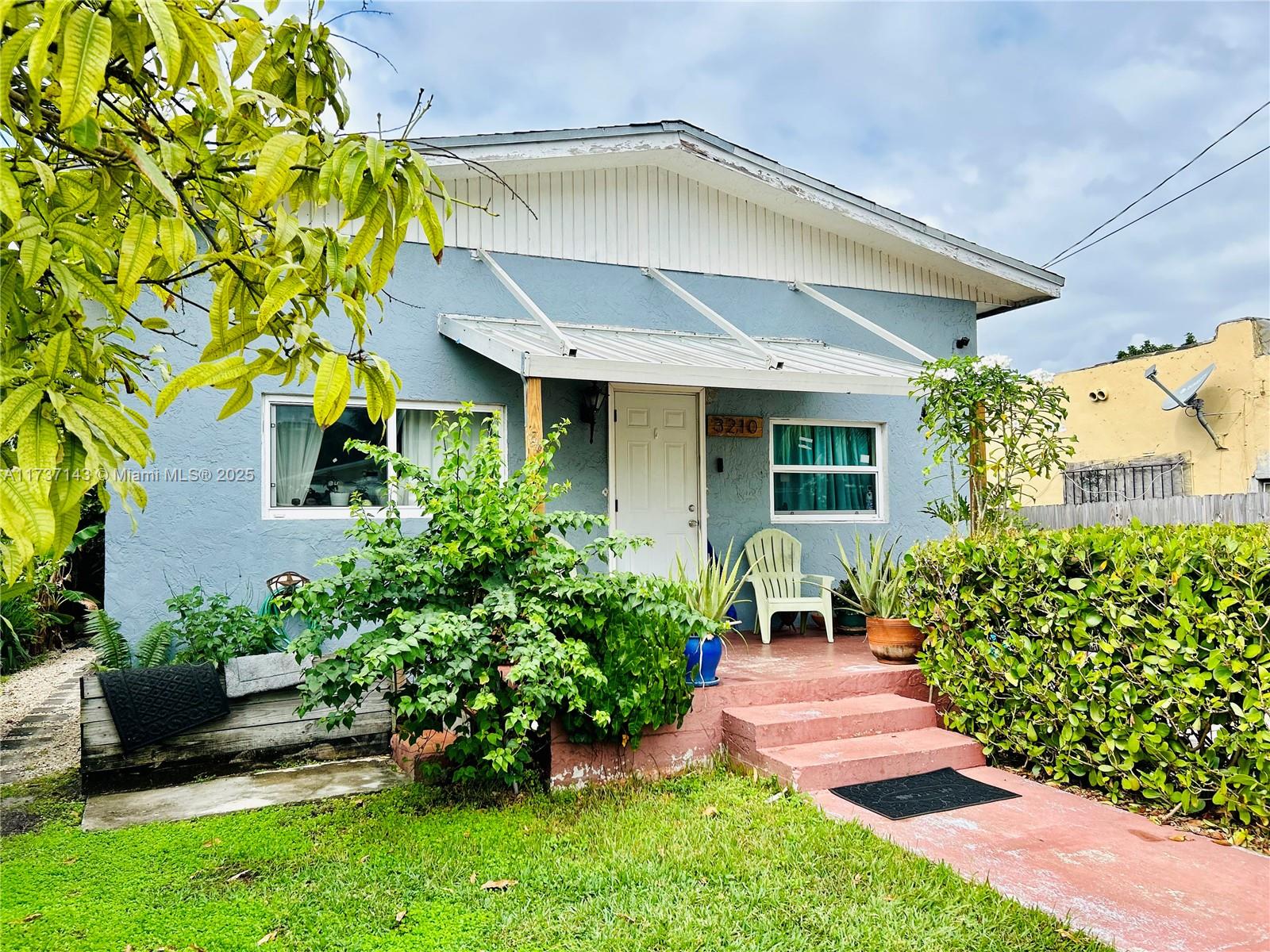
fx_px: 954
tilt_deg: +3.2
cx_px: 635
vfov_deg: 53.1
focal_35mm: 26
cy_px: 476
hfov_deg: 67.3
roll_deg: +1.2
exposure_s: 1/2695
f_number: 1.5
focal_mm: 5.7
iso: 50
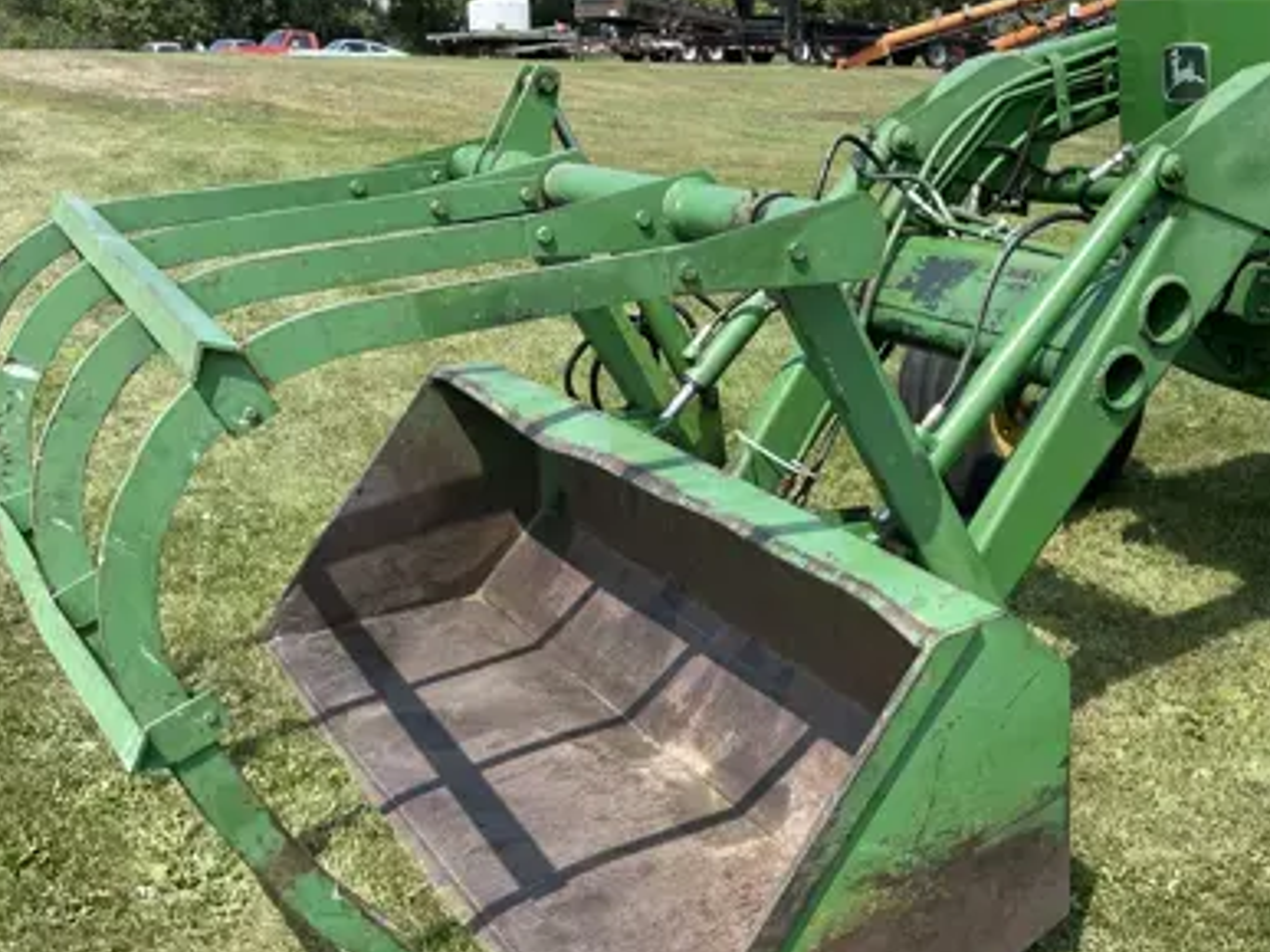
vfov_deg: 33.6
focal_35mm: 43
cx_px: 886
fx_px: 1577
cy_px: 506
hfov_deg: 43.0
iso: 32
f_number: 1.6
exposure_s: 1/1852
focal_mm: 5.1
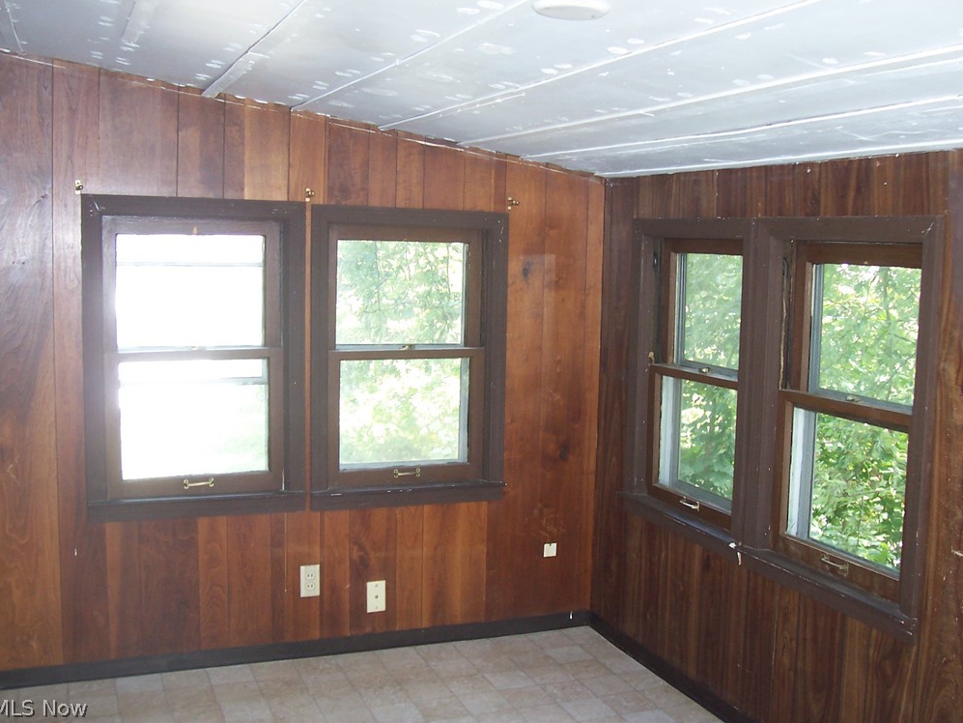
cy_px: 353
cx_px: 481
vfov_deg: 37.7
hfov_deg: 49.0
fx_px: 1057
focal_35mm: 38
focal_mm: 5.6
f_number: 2.8
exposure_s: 1/60
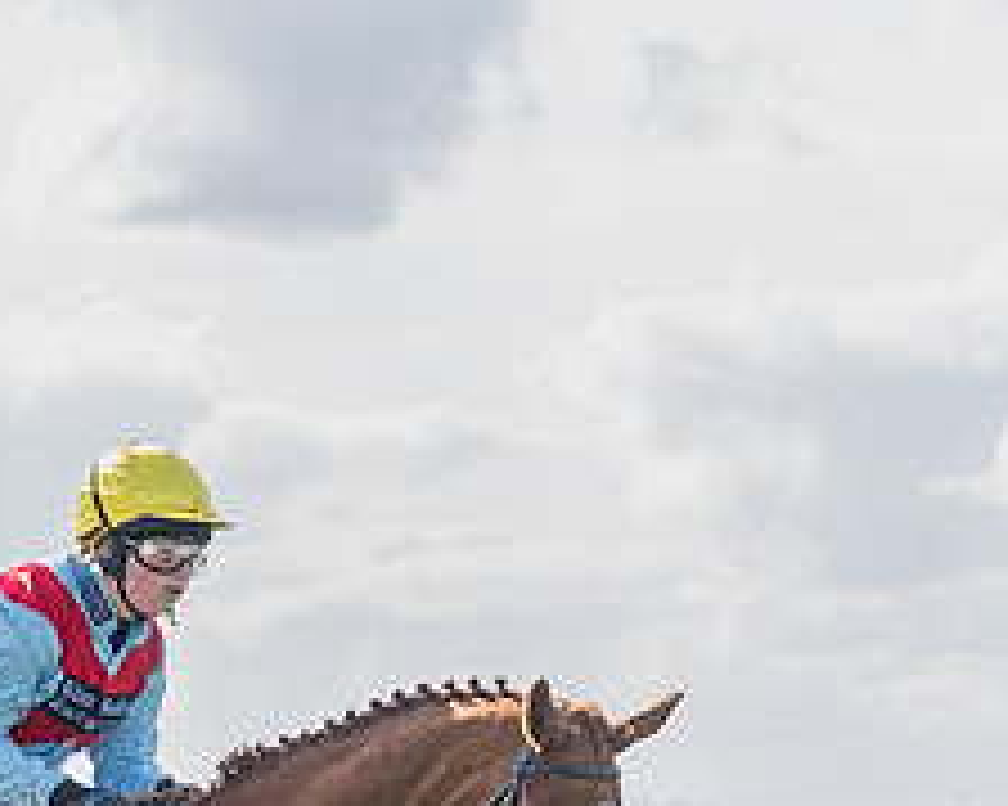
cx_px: 374
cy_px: 900
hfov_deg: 7.7
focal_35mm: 250
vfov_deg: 6.2
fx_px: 7455
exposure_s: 1/2000
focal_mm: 70
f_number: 4
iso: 400
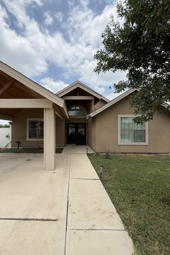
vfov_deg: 100.4
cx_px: 72
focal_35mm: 15
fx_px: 106
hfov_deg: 76.8
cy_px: 127
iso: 50
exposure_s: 1/1961
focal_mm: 2.22
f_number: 2.2
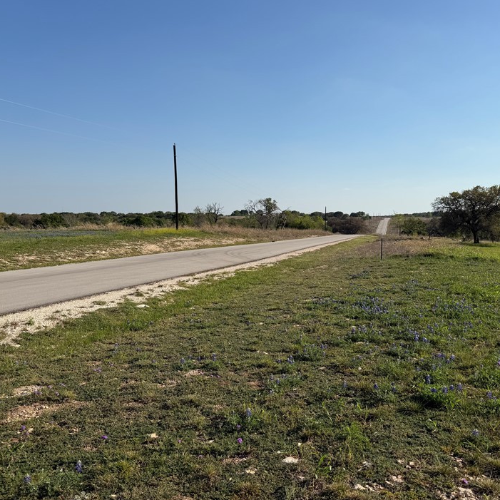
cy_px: 250
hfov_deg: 52.5
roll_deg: +0.8
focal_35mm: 31
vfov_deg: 52.5
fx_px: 507
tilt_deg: -4.8
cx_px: 270
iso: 80
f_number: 1.78
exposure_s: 1/6711
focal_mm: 6.76
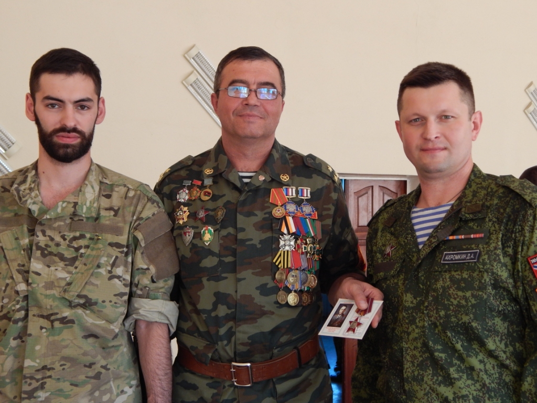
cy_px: 202
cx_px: 268
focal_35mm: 55
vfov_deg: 26.6
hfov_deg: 34.9
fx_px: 853
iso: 220
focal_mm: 9.7
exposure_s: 1/30
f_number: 3.8
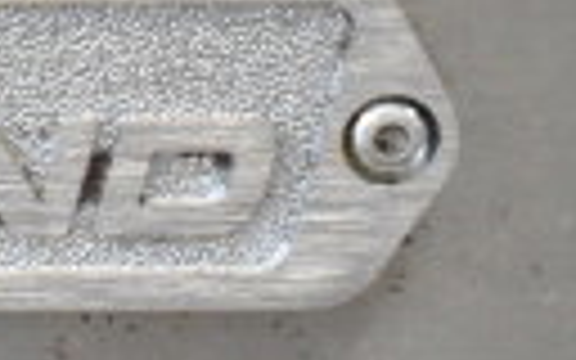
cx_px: -634
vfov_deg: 5.6
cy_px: 106
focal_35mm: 233
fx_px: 3658
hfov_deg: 8.5
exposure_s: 1/125
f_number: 5.6
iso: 6400
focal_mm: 32
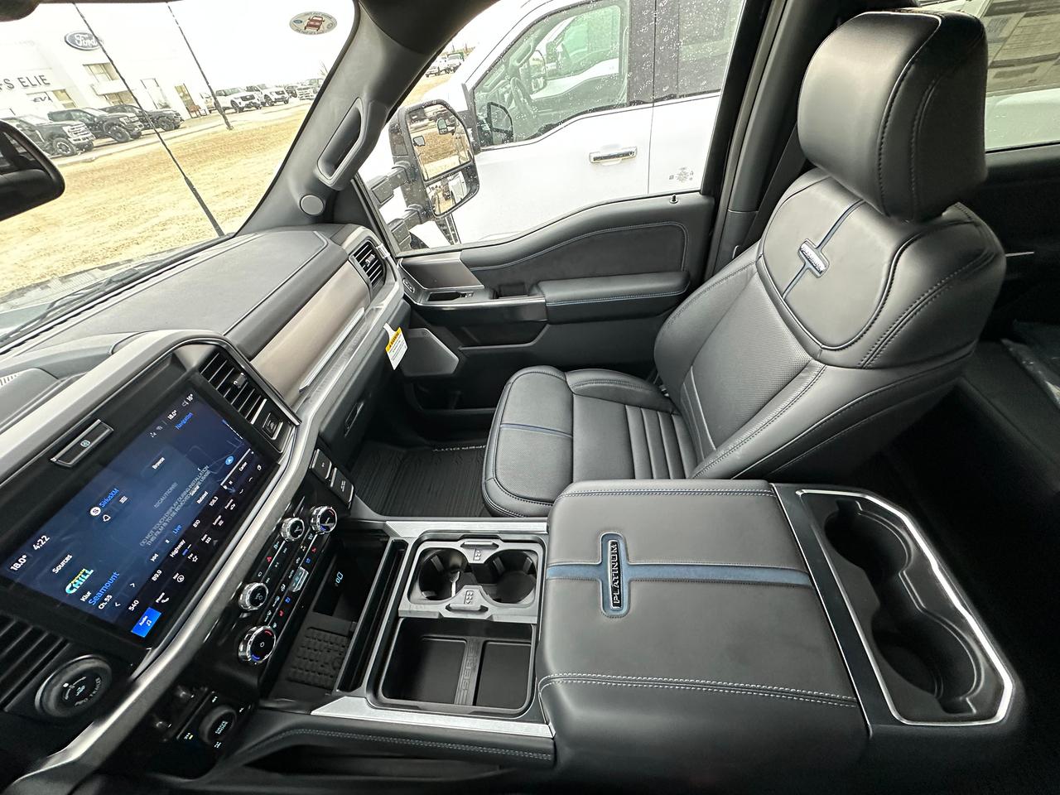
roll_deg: +10.9
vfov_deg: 85.7
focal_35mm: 14
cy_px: 398
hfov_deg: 102.1
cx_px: 530
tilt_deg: -40.3
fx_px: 429
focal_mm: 2.22
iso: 640
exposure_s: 1/50
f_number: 2.2
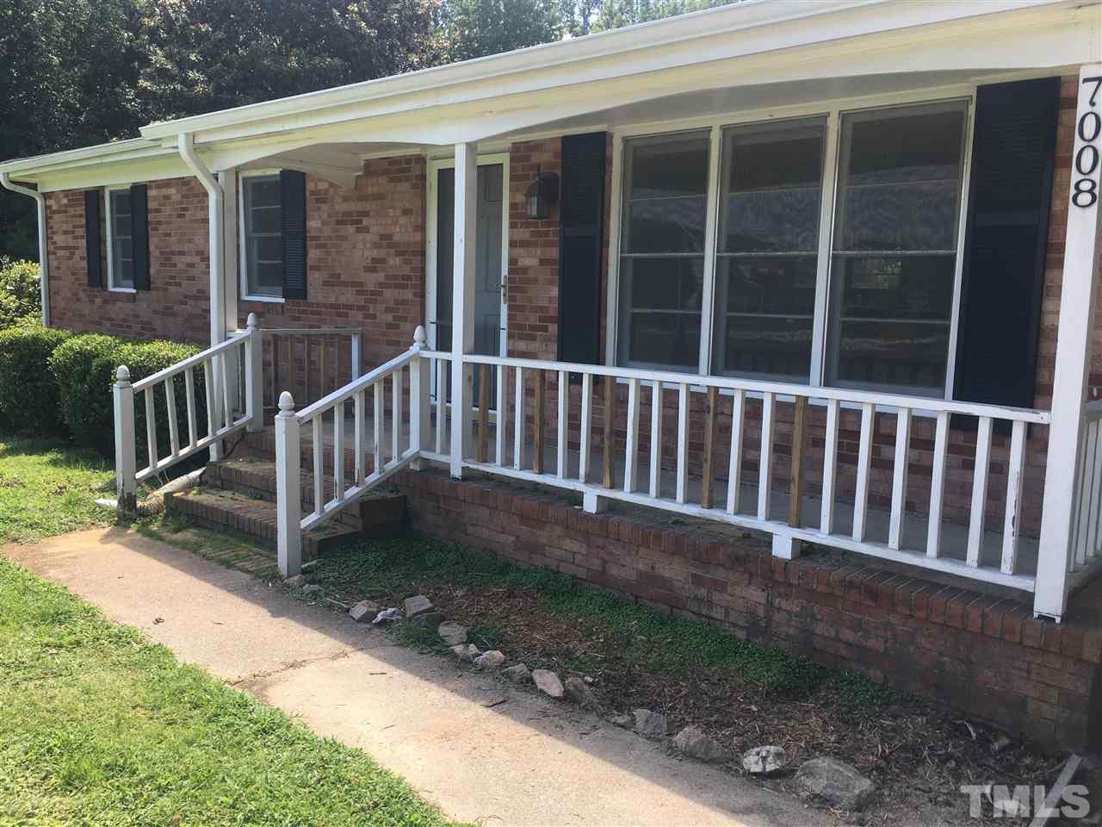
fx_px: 923
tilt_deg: -5.5
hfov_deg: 61.7
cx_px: 551
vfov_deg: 48.2
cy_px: 414
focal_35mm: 29
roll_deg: -2.7
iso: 25
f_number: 2.2
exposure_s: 1/541
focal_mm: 4.15
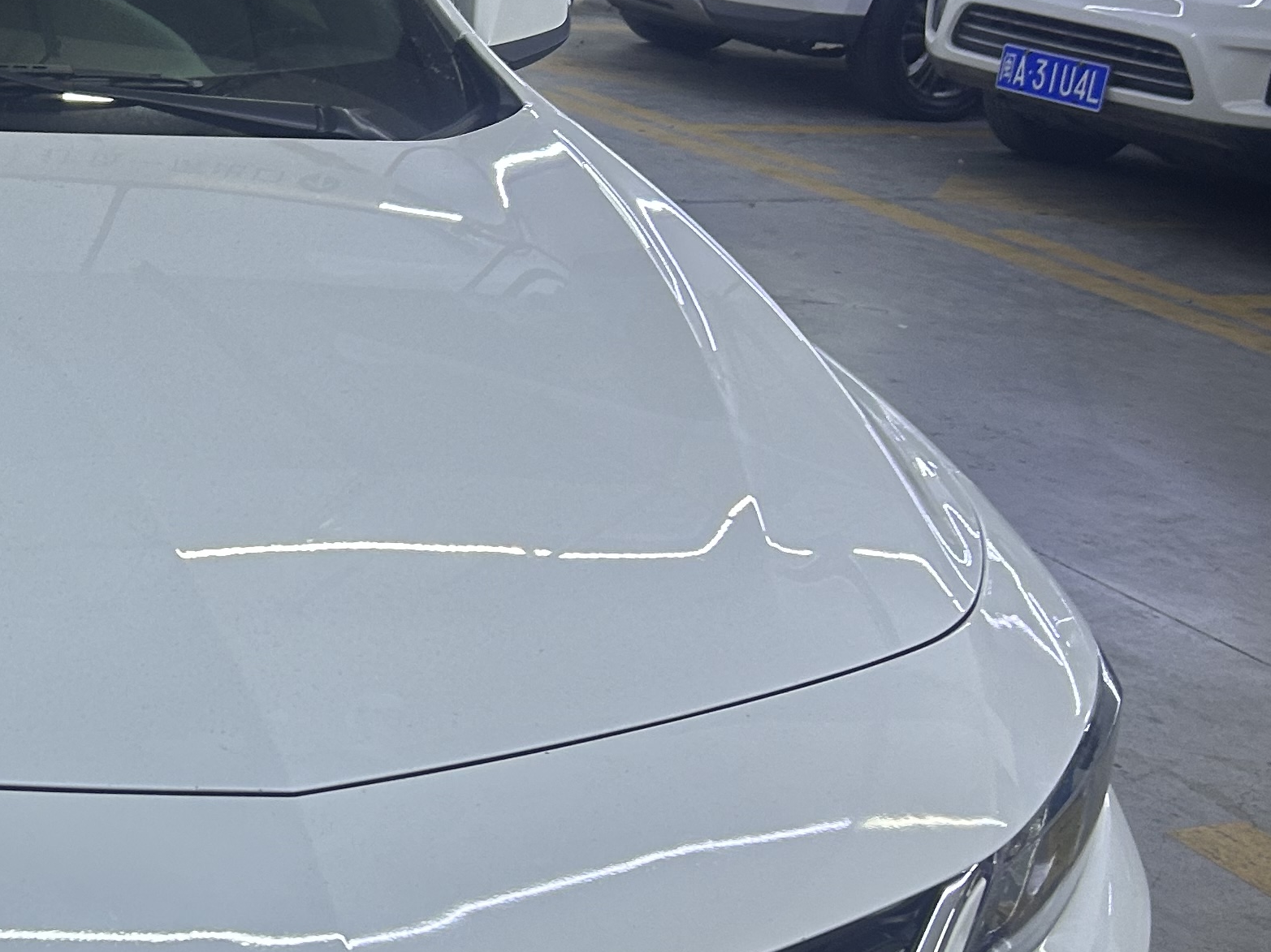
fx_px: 2459
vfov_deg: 21.9
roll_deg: -4.6
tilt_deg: -19.5
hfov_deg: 27.4
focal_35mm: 67
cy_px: 527
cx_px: 11
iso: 100
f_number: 1.5
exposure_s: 1/50
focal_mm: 5.7
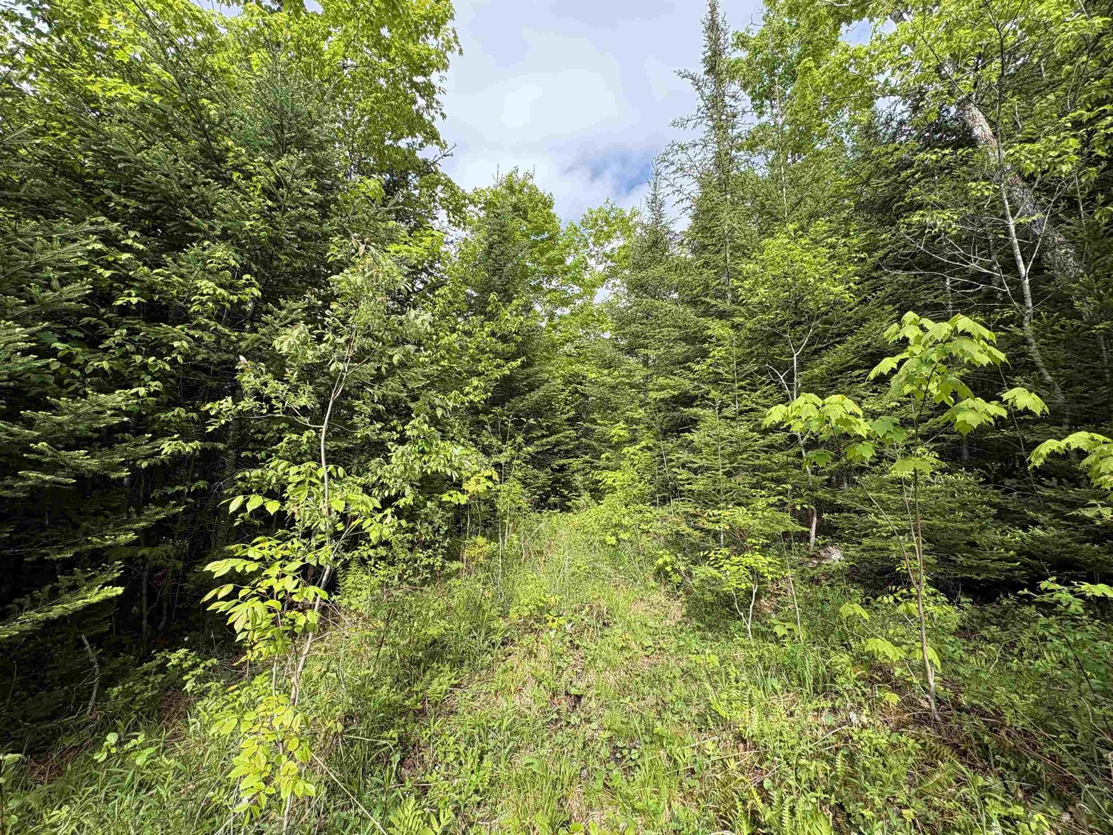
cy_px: 418
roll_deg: -2.0
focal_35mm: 14
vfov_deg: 85.7
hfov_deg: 102.1
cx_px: 556
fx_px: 450
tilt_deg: +9.9
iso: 40
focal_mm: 2.22
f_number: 2.2
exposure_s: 1/525
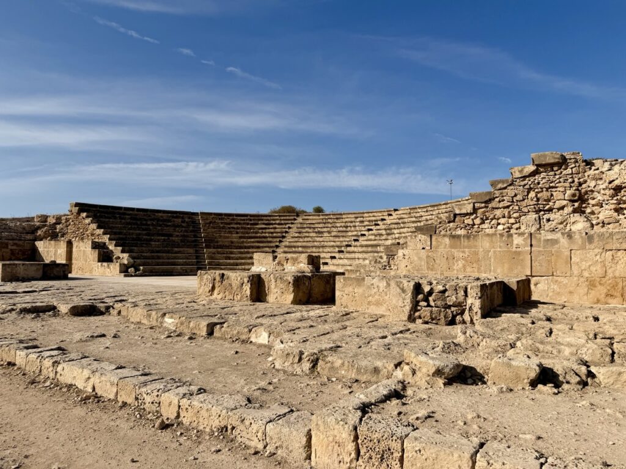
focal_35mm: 24
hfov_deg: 71.6
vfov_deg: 56.8
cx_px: 313
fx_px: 434
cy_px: 234
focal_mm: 6.76
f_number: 1.78
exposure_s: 1/11905
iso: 80
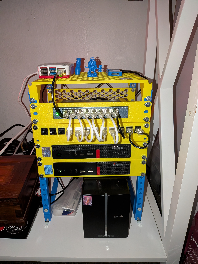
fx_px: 183
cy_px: 132
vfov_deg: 71.6
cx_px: 99
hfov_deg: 56.8
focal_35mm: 24
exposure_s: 1/30.3
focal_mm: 4.53
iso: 1424
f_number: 1.7
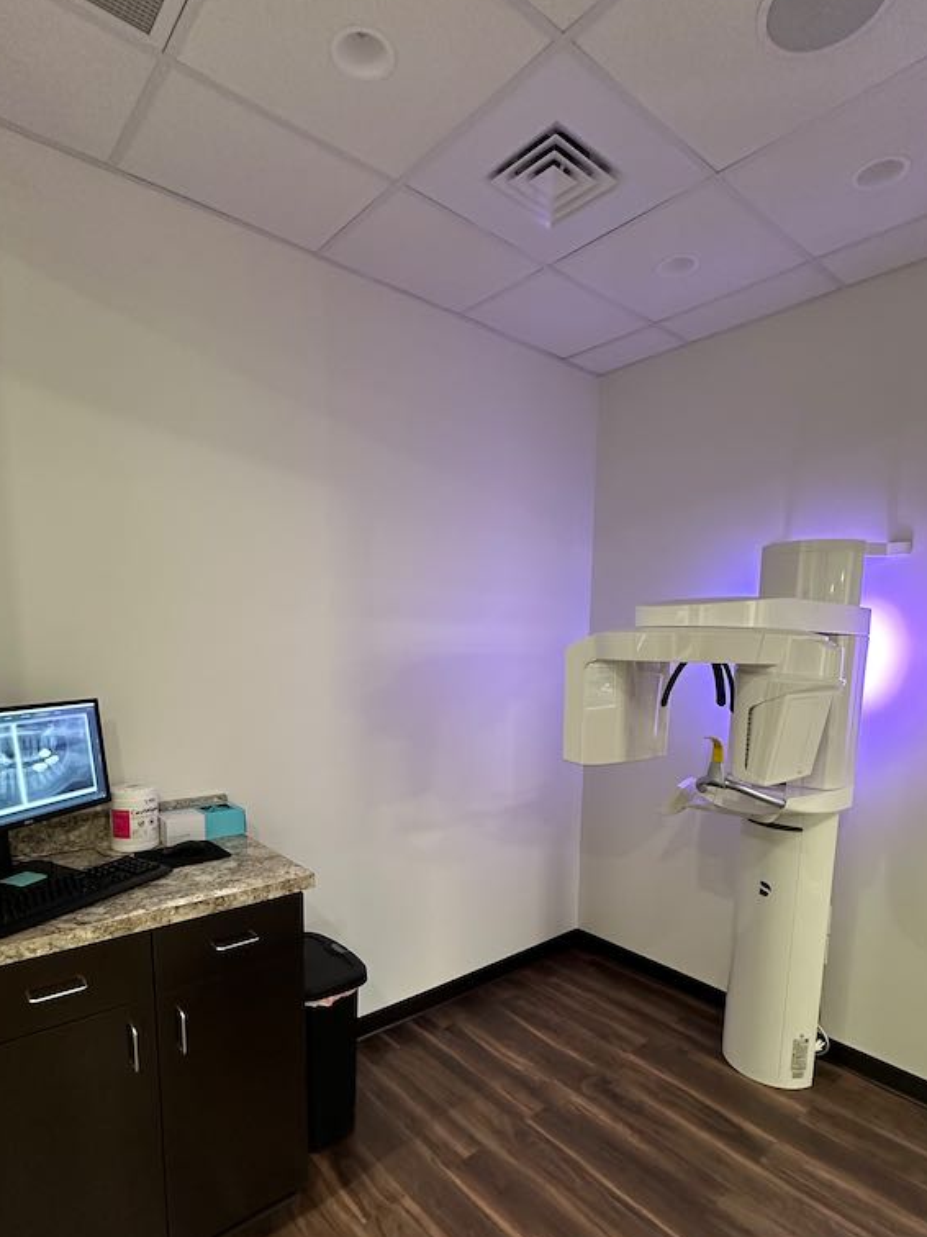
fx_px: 679
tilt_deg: -7.1
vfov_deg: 83.7
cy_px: 736
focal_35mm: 19
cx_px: 478
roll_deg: -1.9
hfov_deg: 68.7
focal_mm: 2.22
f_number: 2.2
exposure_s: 1/60
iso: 320
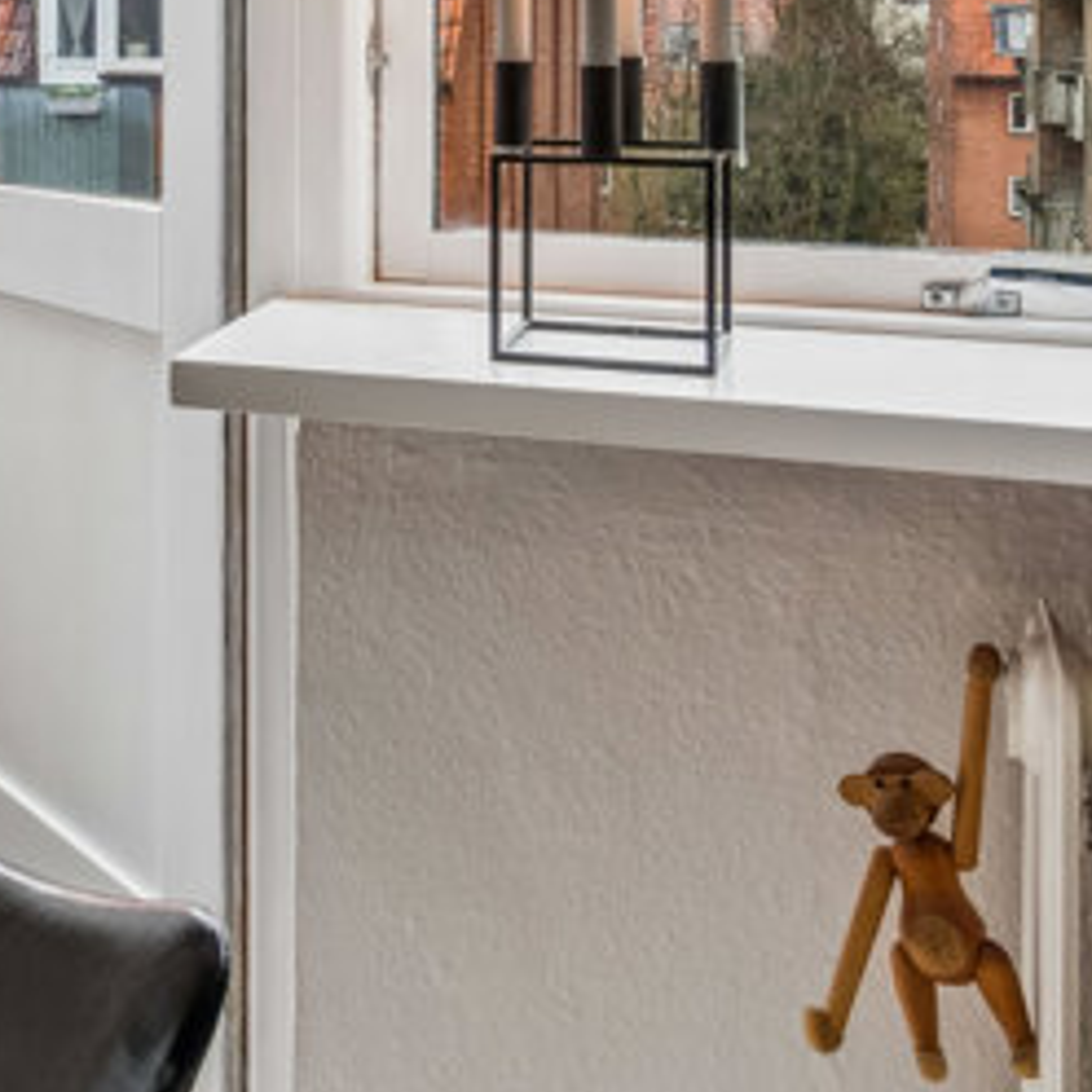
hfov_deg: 28.4
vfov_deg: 29.9
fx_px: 1905
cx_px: -172
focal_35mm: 53
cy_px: 11
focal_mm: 13
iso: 640
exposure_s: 1/15
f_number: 8
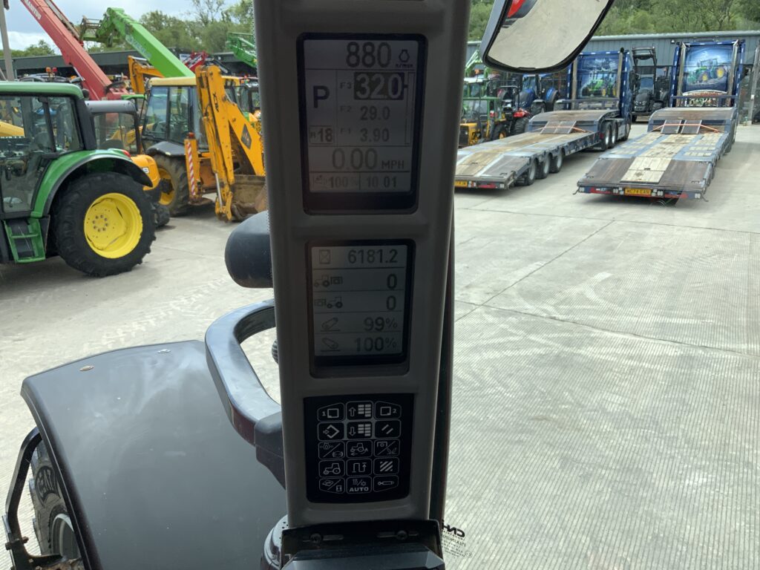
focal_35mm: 29
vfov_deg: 48.2
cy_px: 285
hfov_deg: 61.7
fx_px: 637
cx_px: 380
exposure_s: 1/635
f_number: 1.8
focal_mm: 3
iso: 16
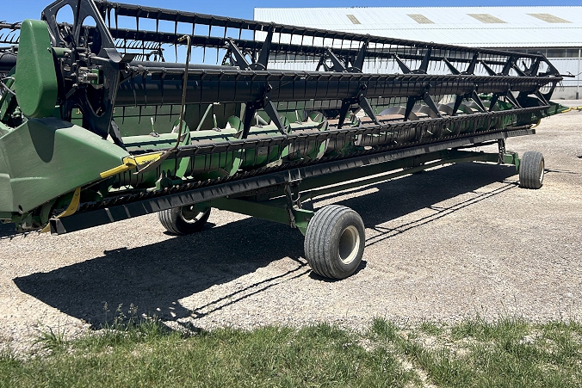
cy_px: 135
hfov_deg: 58.7
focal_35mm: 32
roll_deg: -0.1
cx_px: 279
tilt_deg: -4.4
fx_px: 517
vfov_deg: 40.7
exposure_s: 1/4444
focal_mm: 5.7
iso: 50
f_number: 1.5
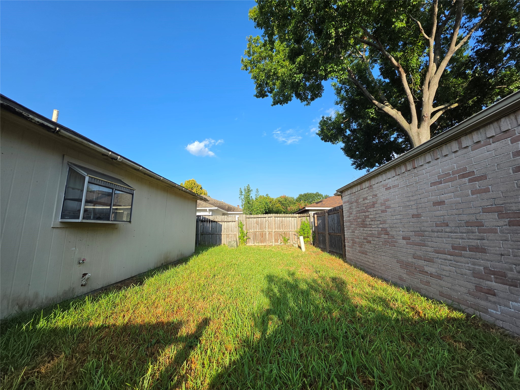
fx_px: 195
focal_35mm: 13
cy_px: 195
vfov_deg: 89.9
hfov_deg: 106.2
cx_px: 260
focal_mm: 2.2
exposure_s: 1/885
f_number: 1.9
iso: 32
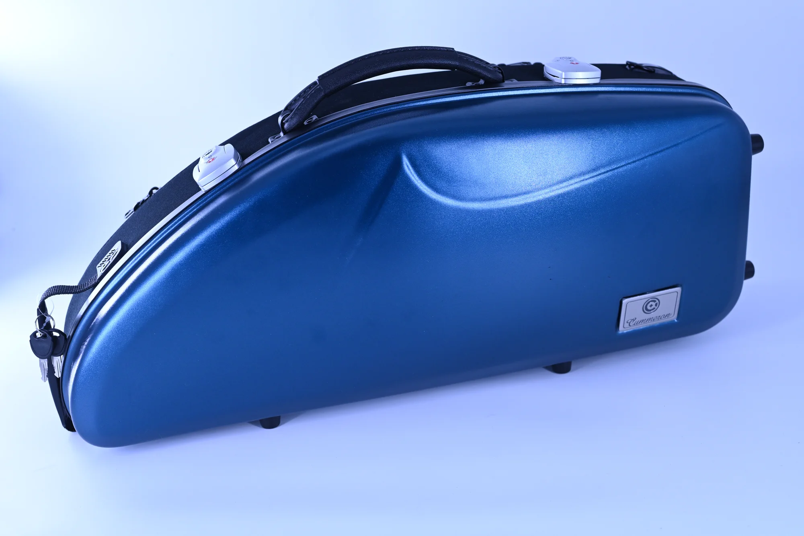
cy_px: 268
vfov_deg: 27.0
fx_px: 1116
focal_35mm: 50
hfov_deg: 39.6
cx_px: 402
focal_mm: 50
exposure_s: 1/500
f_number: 4.8
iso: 1250
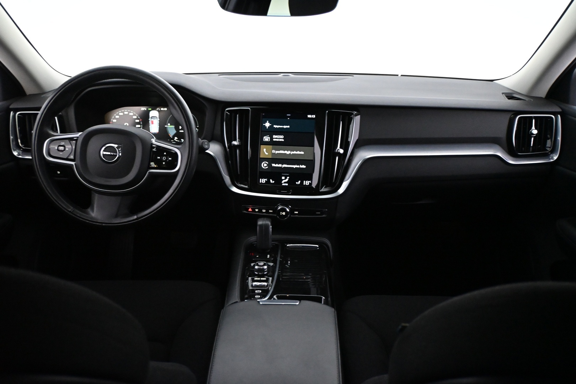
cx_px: 288
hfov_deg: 61.9
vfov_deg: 43.6
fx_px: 480
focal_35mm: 30
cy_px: 192
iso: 5000
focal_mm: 20
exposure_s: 1/60
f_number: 3.8
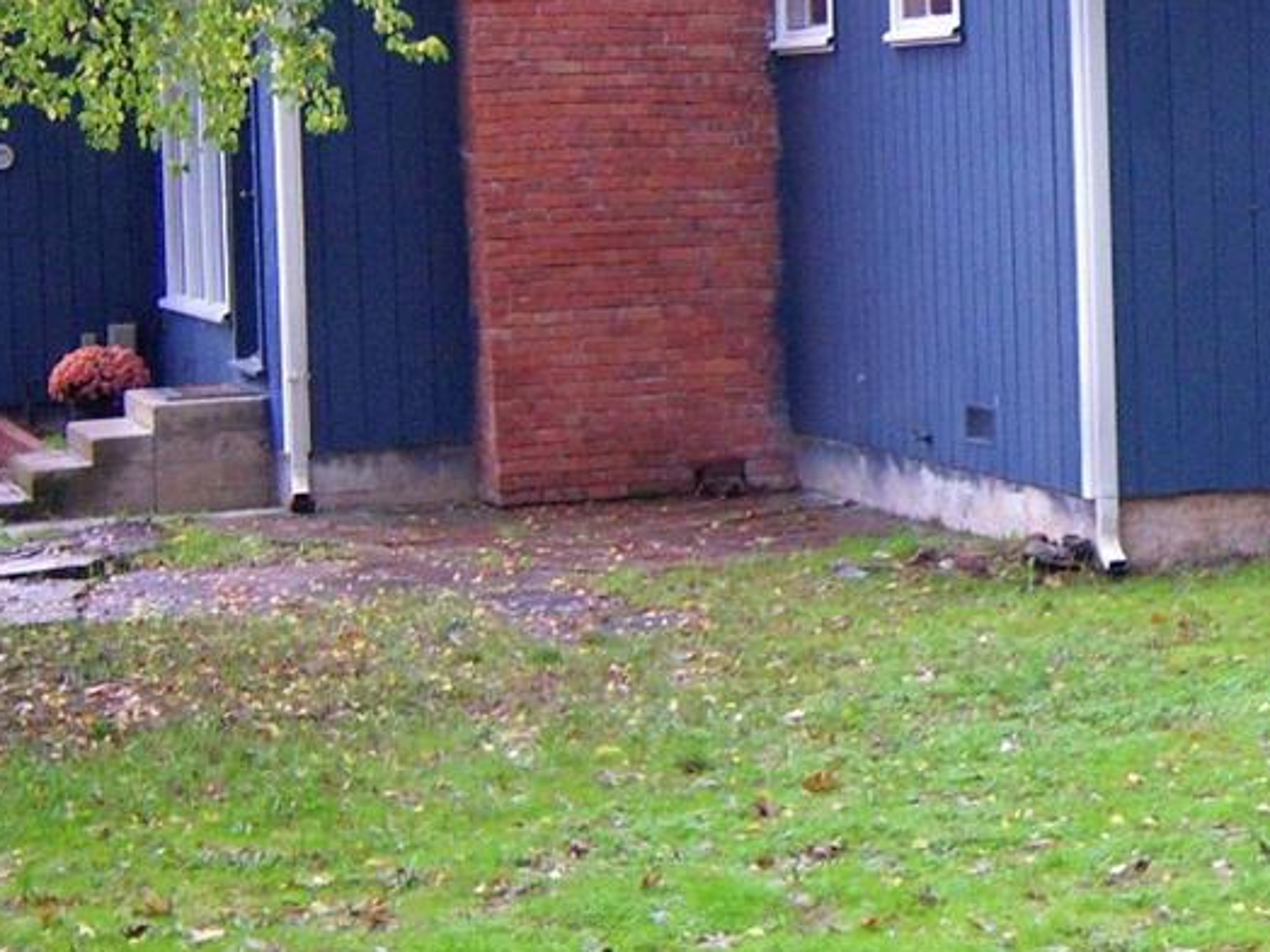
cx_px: 1379
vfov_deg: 14.4
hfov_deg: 18.4
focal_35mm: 103
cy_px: 426
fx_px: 3779
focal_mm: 7.5
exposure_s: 1/60
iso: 100
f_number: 2.8
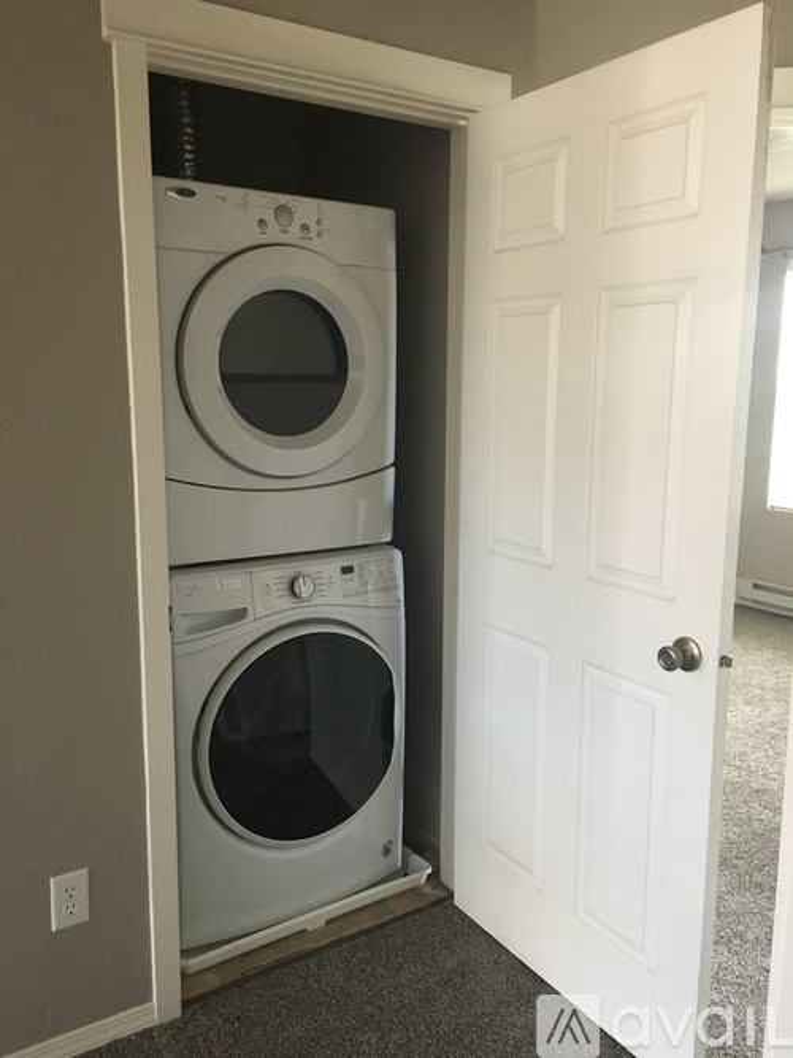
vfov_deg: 61.7
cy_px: 529
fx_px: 886
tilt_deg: -9.7
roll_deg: -0.6
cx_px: 396
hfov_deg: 48.2
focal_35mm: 29
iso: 160
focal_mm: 4.15
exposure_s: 1/30
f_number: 2.2
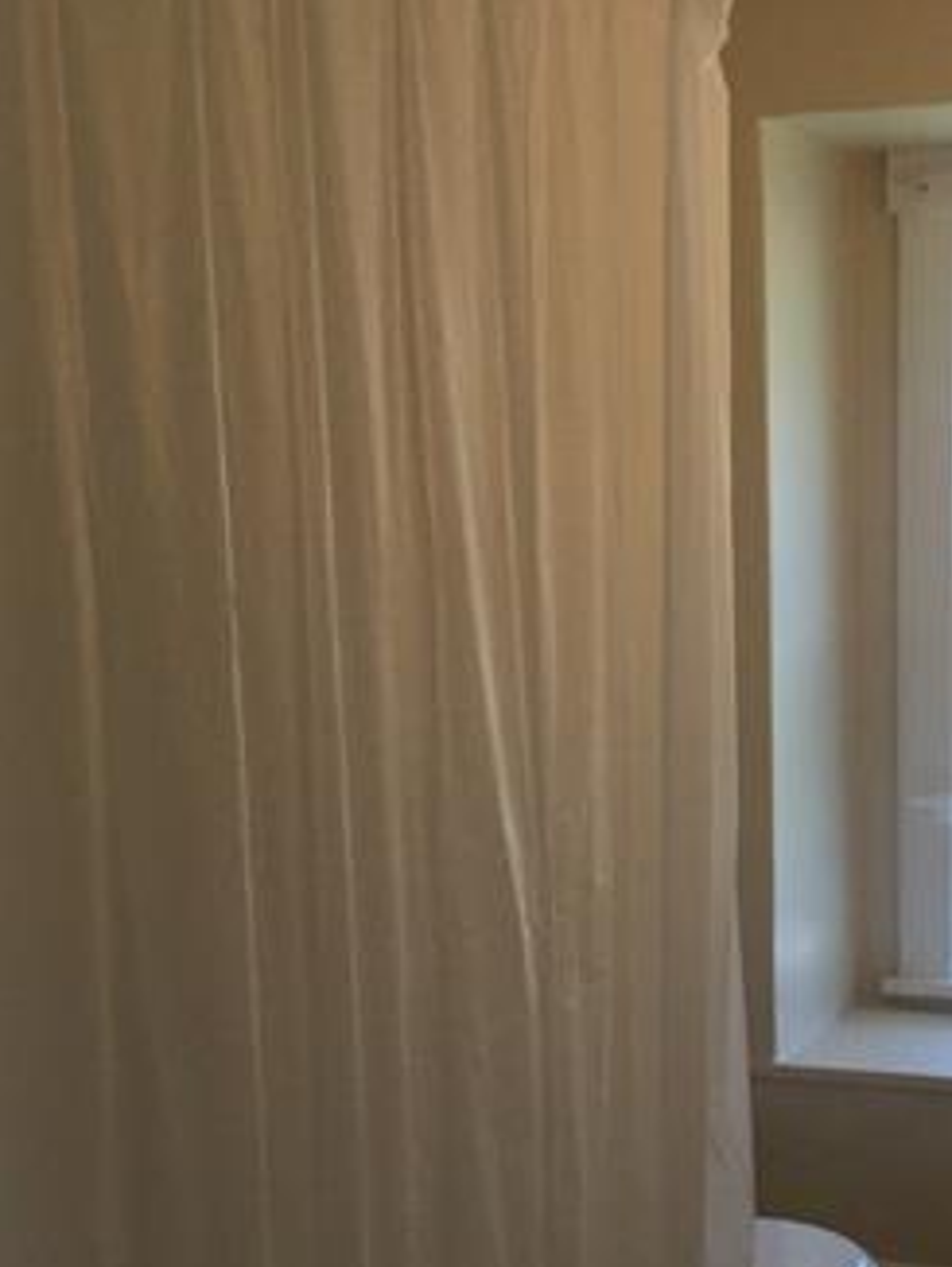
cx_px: 746
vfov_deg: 33.3
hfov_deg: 25.3
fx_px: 2087
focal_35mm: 57
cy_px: 906
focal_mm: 3.3
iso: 25
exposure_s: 1/30
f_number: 2.4
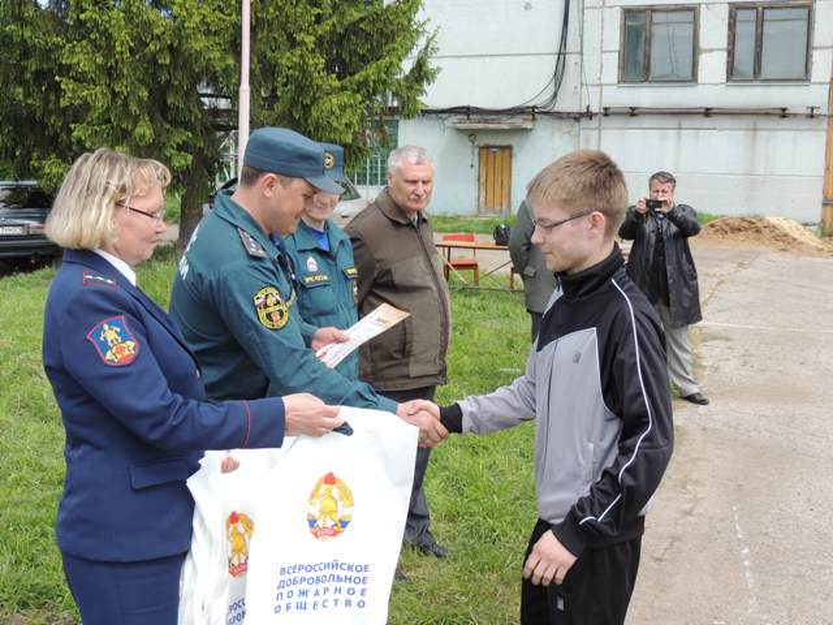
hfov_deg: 43.9
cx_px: 416
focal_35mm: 43
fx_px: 1035
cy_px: 312
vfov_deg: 33.6
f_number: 3.4
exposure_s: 1/500
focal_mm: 7.6
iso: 100
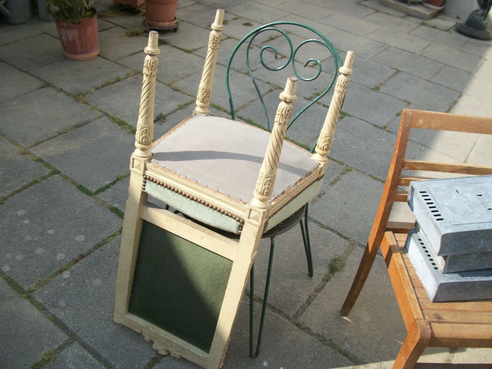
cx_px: 246
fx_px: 455
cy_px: 184
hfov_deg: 56.8
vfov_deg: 44.2
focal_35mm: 32
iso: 80
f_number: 8.8
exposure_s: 1/125
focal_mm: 5.7
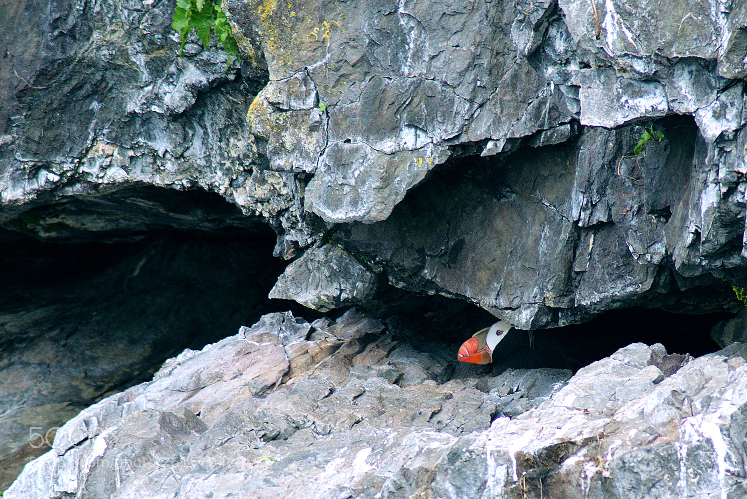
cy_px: 250
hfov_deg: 4.6
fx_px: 9340
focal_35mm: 450
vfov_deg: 3.1
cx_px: 374
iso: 400
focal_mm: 300
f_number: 10
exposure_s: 1/320
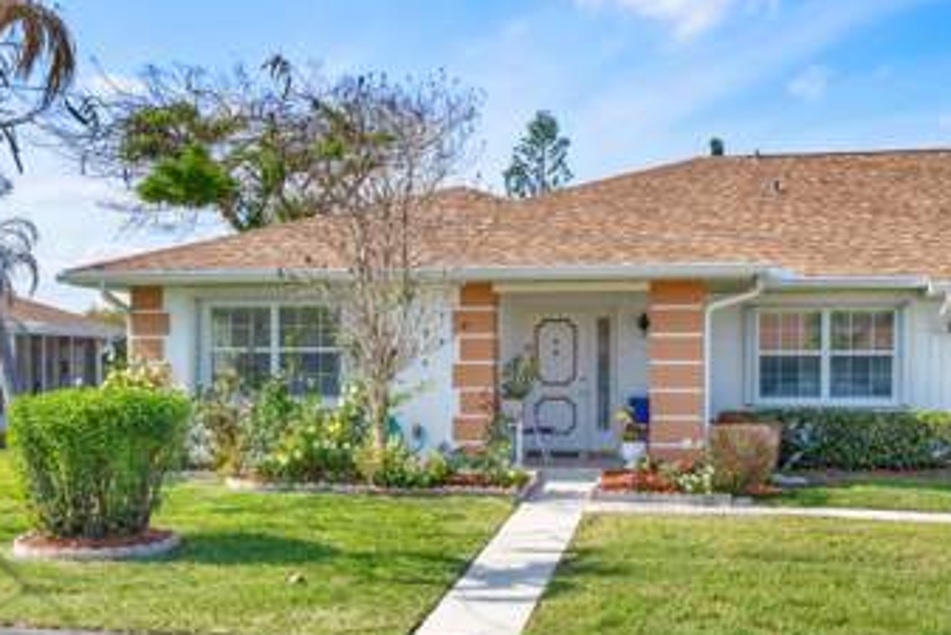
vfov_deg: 28.6
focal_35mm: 47
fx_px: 1242
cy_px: 358
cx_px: 466
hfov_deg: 41.9
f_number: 8
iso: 640
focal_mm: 33
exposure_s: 1/400
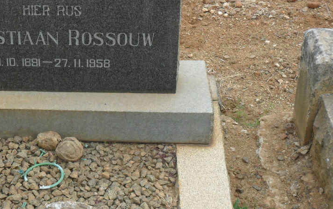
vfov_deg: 14.0
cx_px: 74
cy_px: 68
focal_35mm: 93
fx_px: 844
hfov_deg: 22.1
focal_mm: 9.3
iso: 100
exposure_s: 1/180
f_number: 5
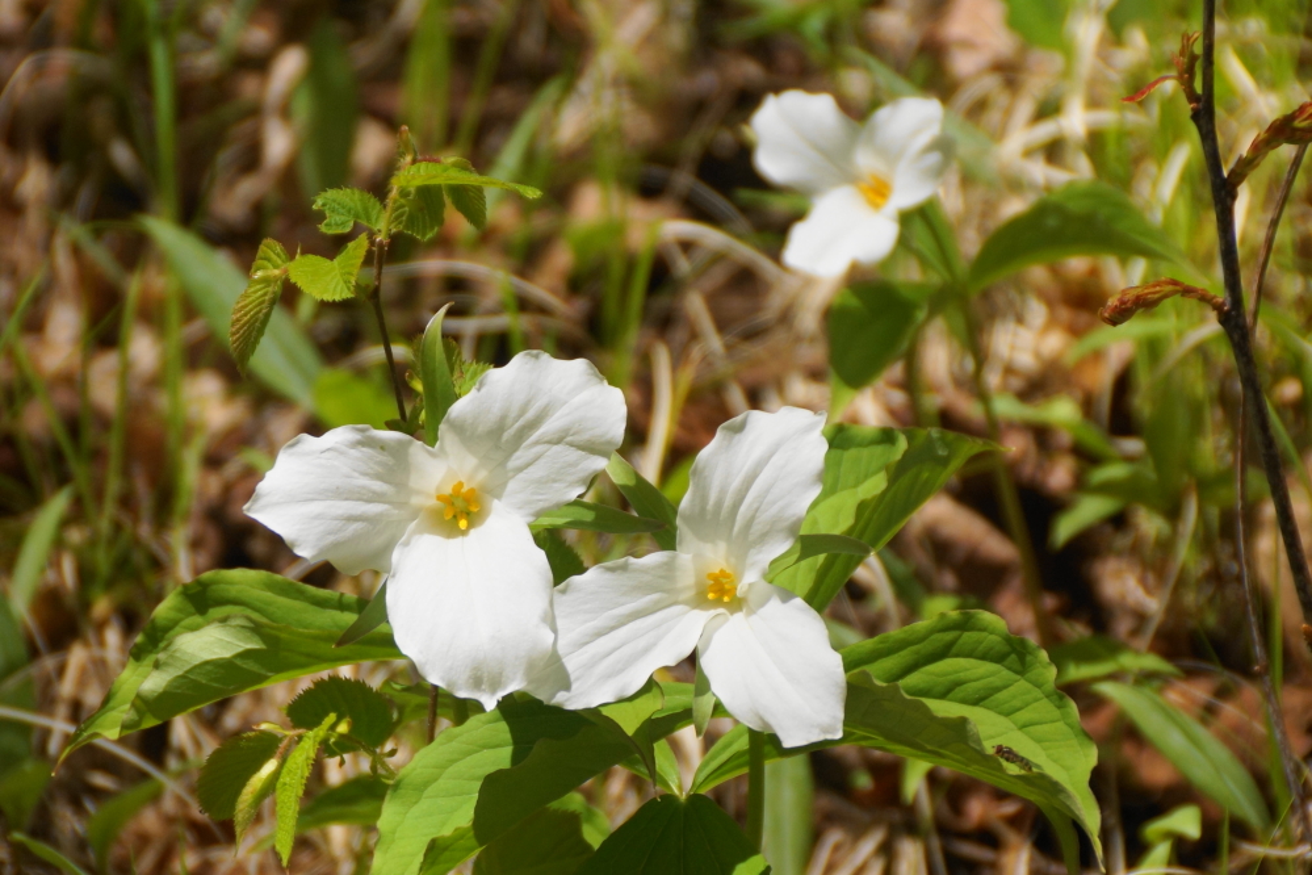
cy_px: 438
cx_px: 656
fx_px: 13666
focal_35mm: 375
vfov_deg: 3.7
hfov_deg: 5.5
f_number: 6.3
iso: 200
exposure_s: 1/400
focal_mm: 250
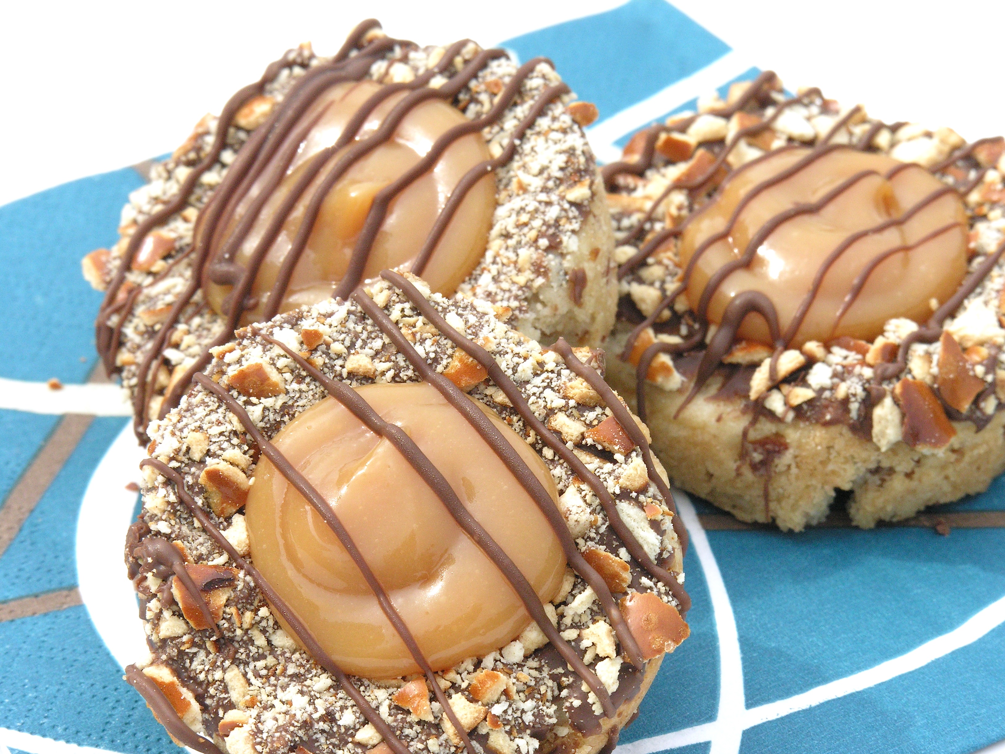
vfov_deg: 7.7
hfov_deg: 10.3
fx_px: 5574
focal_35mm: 192
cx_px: 502
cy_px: 377
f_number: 7.3
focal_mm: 49
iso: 200
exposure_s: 1/298
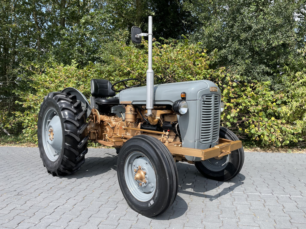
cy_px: 114
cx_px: 153
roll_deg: +2.2
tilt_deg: +0.2
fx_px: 230
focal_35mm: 26
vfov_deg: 53.1
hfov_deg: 67.3
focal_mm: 4.2
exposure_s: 1/1276
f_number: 1.6
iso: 32
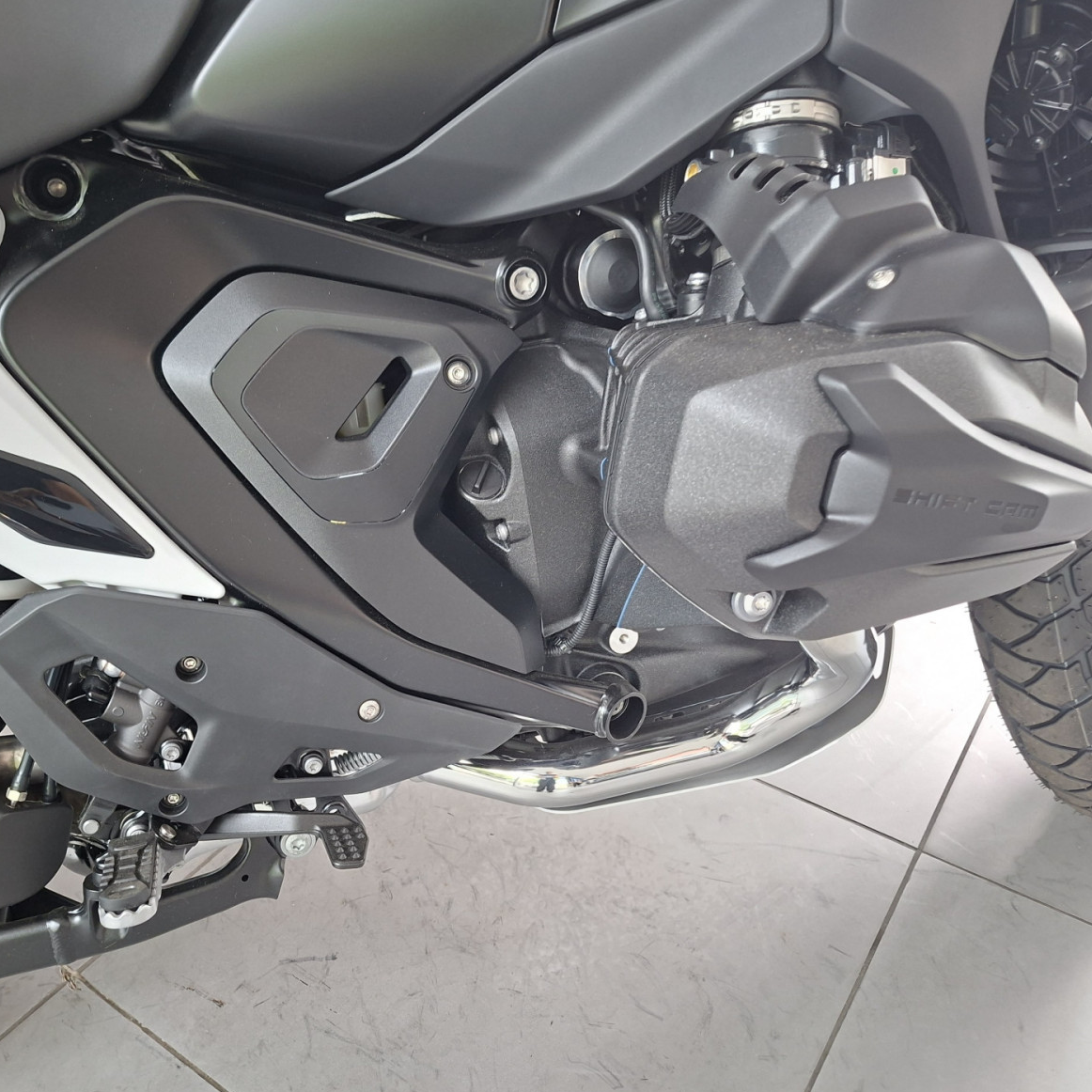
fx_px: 999
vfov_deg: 57.3
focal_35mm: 28
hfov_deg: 56.9
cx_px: 447
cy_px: 549
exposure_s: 1/33
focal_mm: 5.54
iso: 400
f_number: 1.8
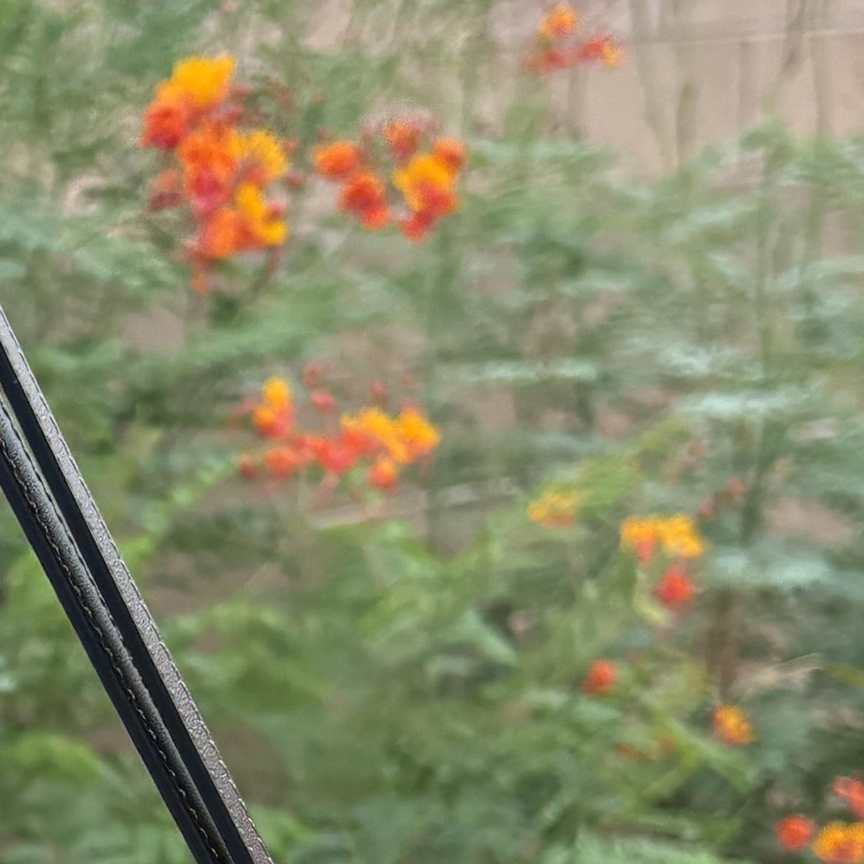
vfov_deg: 15.2
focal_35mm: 110
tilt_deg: -14.6
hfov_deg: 15.1
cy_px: 1053
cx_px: -241
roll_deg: +4.7
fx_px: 3106
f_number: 1.6
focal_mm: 5.96
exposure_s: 1/237
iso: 100
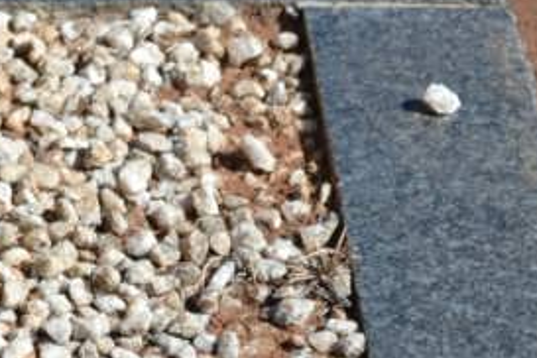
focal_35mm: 362
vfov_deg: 3.8
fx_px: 5402
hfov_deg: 5.6
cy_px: -142
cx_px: -328
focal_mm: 55
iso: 100
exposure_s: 1/125
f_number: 5.6
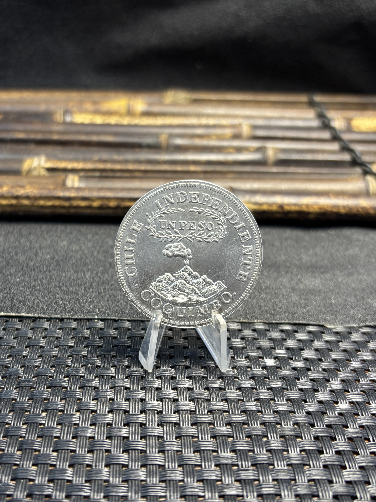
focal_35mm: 26
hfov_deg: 53.1
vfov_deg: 67.3
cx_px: 188
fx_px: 377
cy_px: 251
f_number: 1.6
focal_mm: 5.96
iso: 125
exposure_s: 1/48
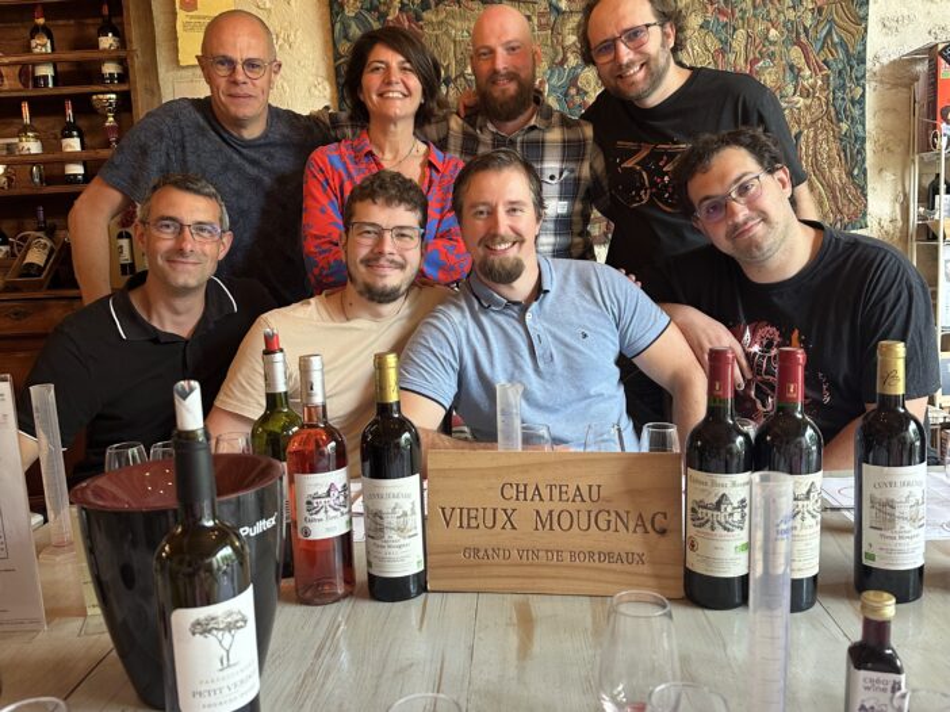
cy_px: 356
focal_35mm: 24
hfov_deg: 71.6
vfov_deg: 56.8
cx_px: 475
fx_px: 658
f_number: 1.78
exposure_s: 1/50
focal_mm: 6.86
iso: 160
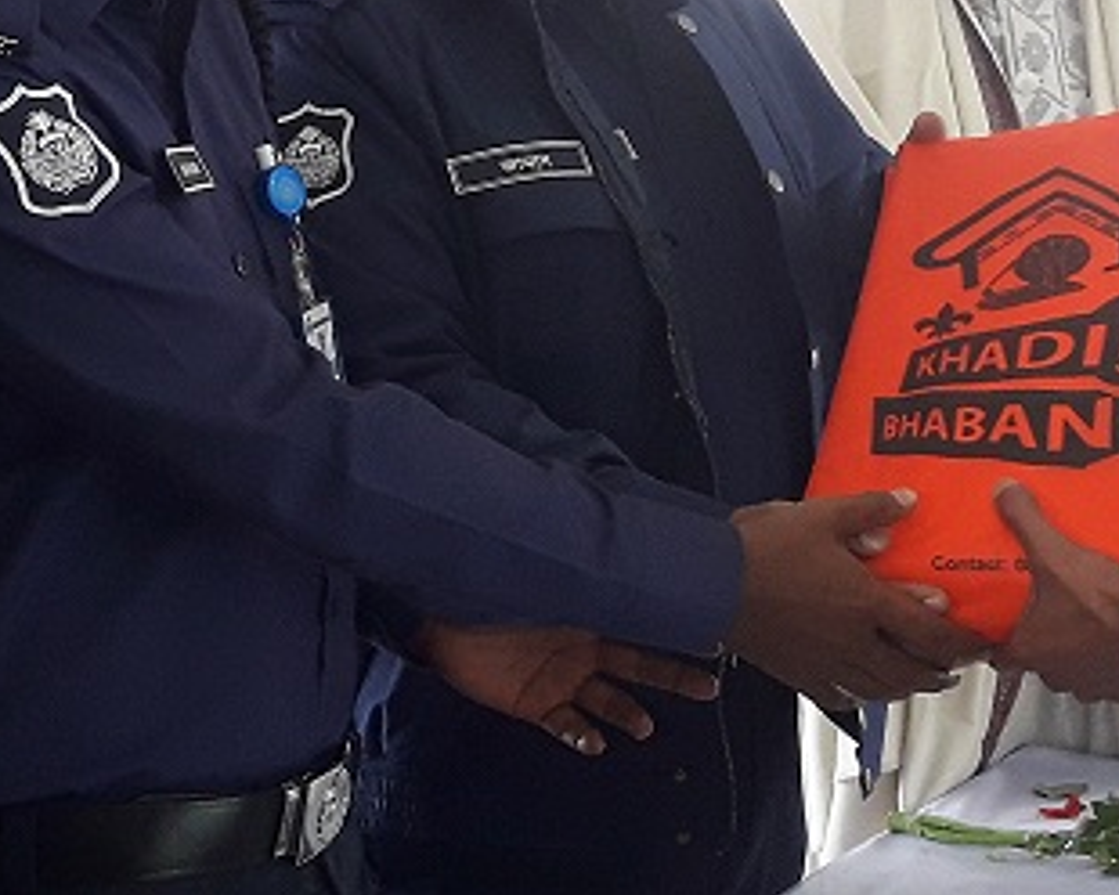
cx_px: 458
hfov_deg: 21.0
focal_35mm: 91
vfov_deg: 16.8
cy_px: 278
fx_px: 3014
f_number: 1.9
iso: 125
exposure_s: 1/33
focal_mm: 3.7
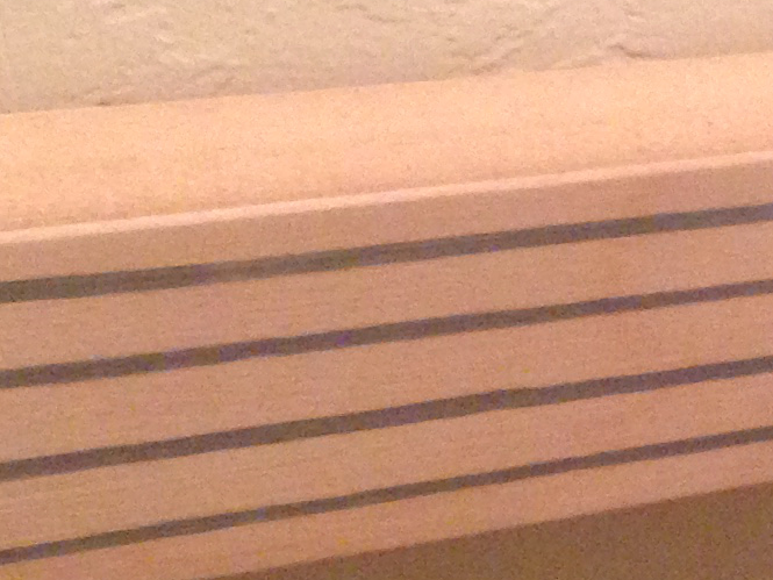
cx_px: 883
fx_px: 3618
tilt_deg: -44.8
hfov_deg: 12.0
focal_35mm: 162
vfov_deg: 9.2
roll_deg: -1.2
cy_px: 345
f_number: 2.4
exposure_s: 1/20
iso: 250
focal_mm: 4.12
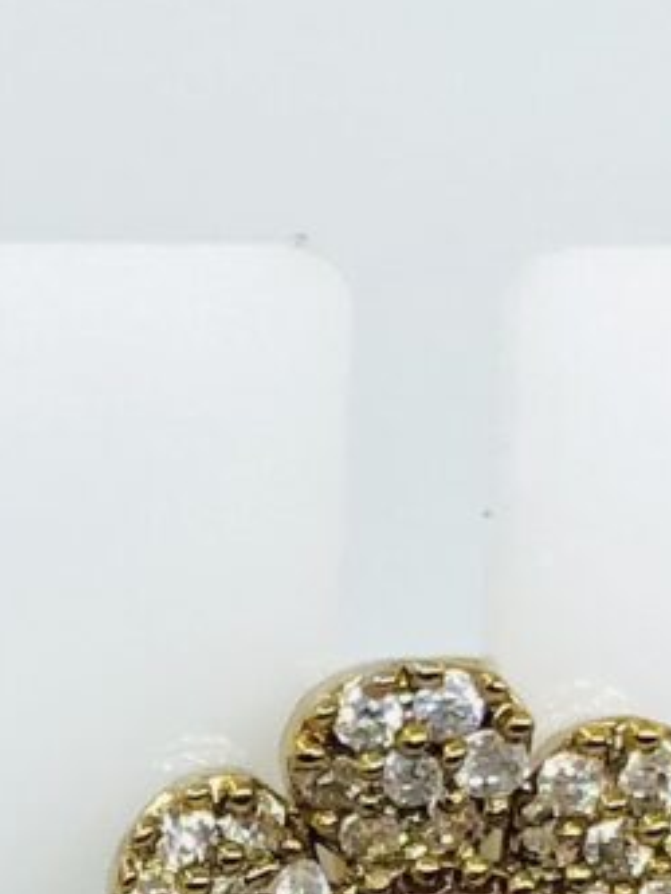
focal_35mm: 215
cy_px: 1361
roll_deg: +0.7
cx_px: -285
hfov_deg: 6.8
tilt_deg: -32.5
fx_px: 5553
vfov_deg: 9.0
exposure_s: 1/545
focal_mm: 4
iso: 20
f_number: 1.8
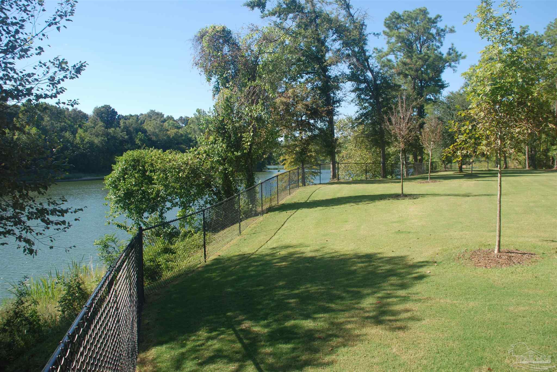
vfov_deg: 43.7
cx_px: 278
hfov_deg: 61.9
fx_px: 465
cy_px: 186
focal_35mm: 30
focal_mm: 20
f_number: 6.3
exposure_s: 1/160
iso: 100
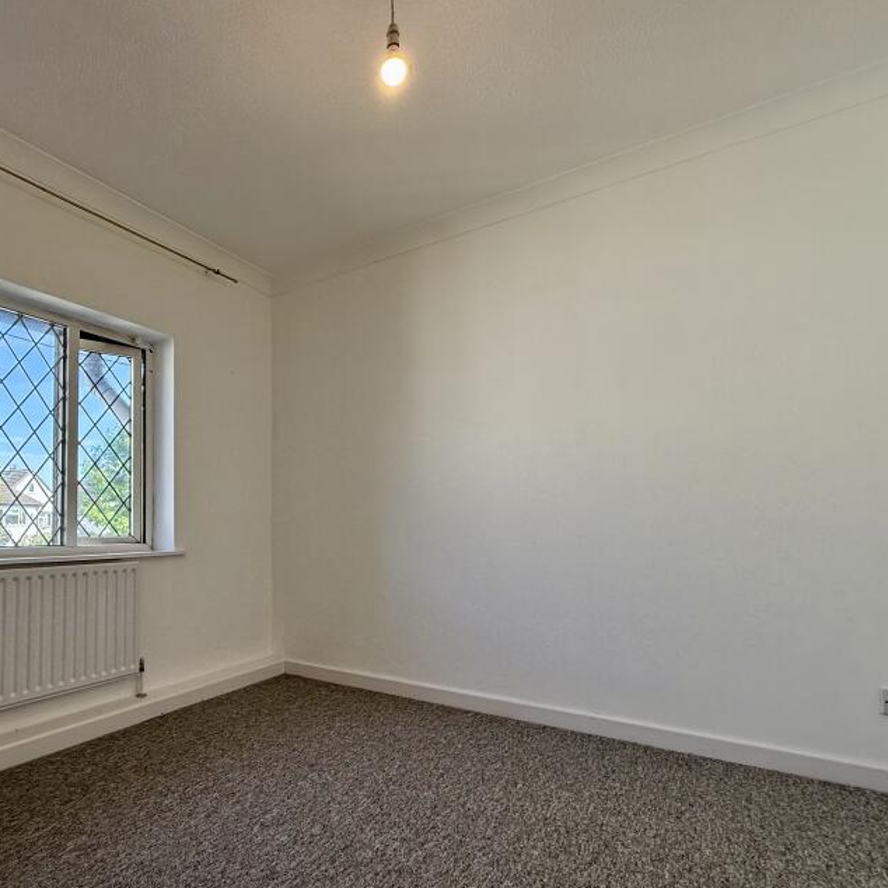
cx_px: 284
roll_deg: -0.3
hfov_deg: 72.2
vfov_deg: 74.6
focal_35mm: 20
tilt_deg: +3.7
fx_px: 580
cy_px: 490
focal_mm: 2.22
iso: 64
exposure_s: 1/199
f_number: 2.2
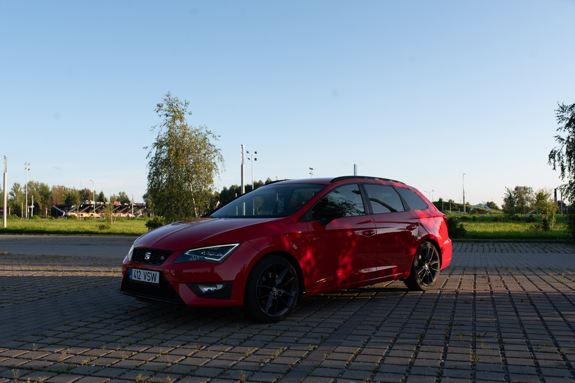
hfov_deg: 52.5
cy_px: 192
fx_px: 583
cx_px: 288
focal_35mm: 36
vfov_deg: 36.4
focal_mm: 35
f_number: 6.3
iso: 160
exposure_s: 1/320
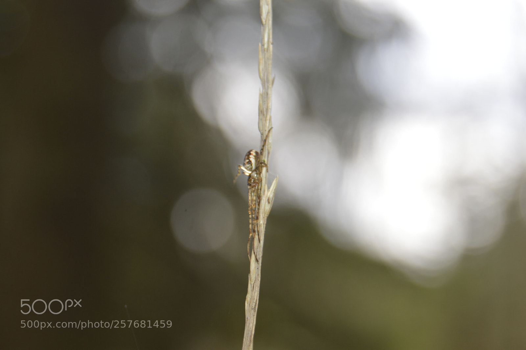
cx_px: 263
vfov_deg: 16.5
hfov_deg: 24.6
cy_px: 175
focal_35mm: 82
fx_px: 1204
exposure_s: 1/125
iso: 125
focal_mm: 55
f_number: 5.6
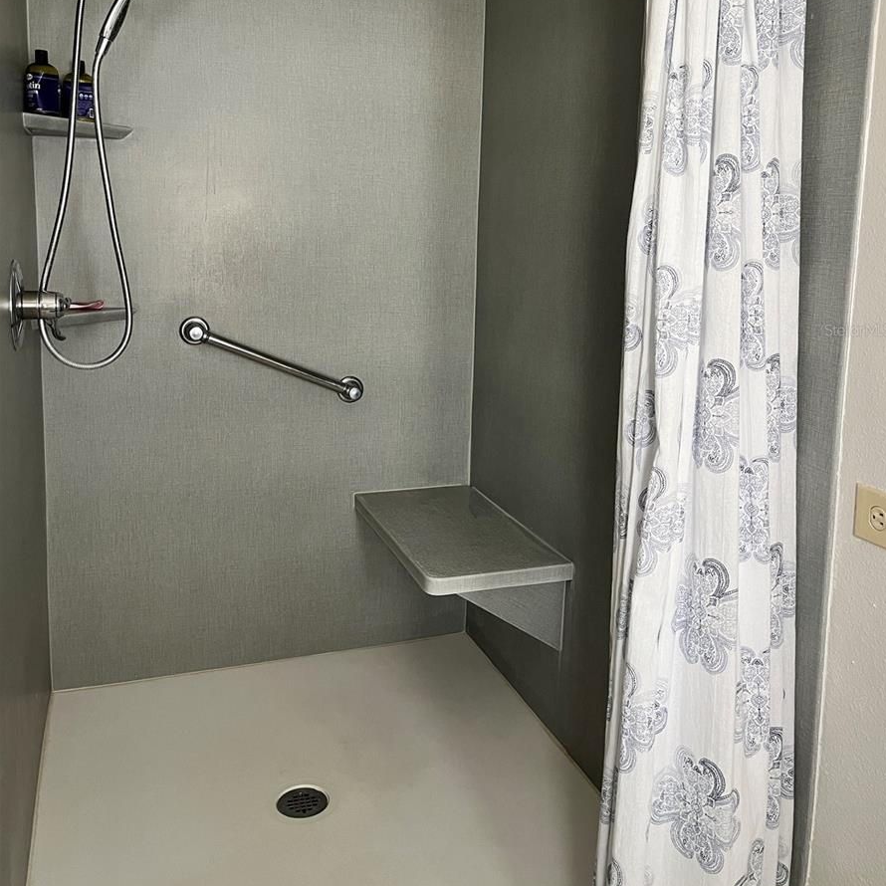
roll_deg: -0.9
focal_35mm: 31
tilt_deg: -8.6
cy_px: 330
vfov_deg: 52.0
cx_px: 447
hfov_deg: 52.5
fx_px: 898
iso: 125
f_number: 1.6
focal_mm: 5.1
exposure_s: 1/73
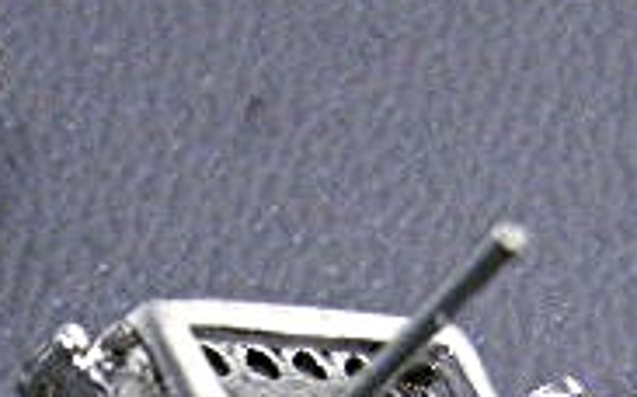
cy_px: 512
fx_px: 3798
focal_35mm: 219
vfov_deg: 5.9
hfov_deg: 9.5
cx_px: -45
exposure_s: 1/30
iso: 800
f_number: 8
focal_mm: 10.6
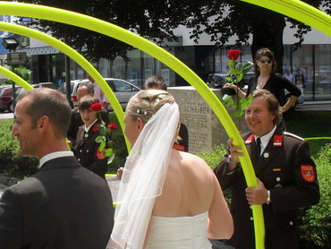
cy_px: 143
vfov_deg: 23.3
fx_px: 603
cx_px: 104
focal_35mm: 63
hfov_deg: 30.4
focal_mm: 6.3
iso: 100
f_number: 8.4
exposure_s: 1/180
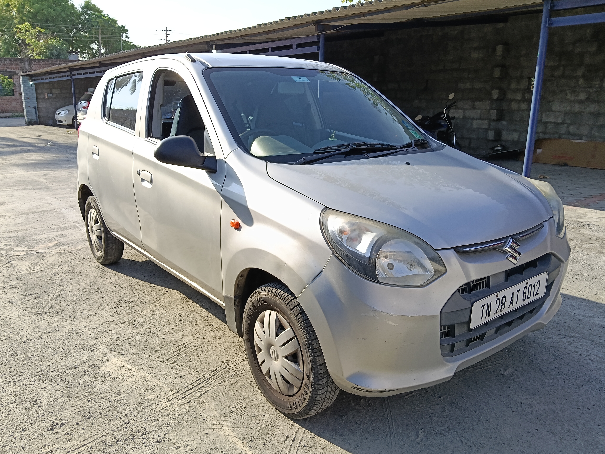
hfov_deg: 65.3
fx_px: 472
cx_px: 302
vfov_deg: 51.4
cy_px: 227
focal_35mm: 27
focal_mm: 3.98
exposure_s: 1/300
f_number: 1.8
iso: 50
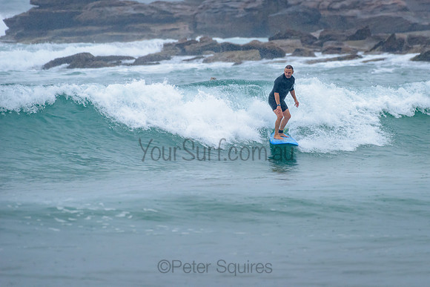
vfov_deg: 2.2
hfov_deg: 3.4
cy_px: 111
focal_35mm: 613
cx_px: 264
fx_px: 7327
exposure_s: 1/1250
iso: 1400
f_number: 5.6
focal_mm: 500
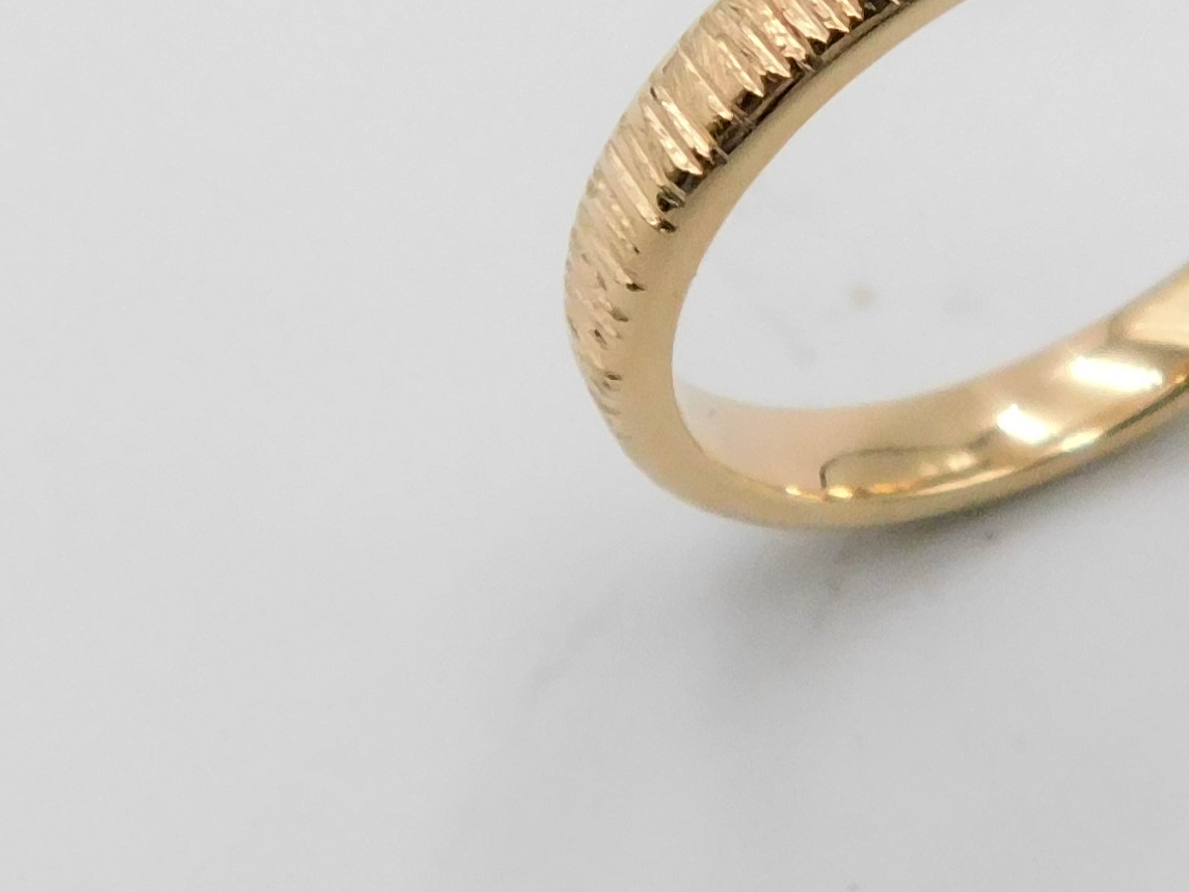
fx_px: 1374
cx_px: 1019
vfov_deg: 34.5
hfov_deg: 43.6
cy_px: 143
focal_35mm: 40
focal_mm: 4
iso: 400
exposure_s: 1/400
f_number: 6
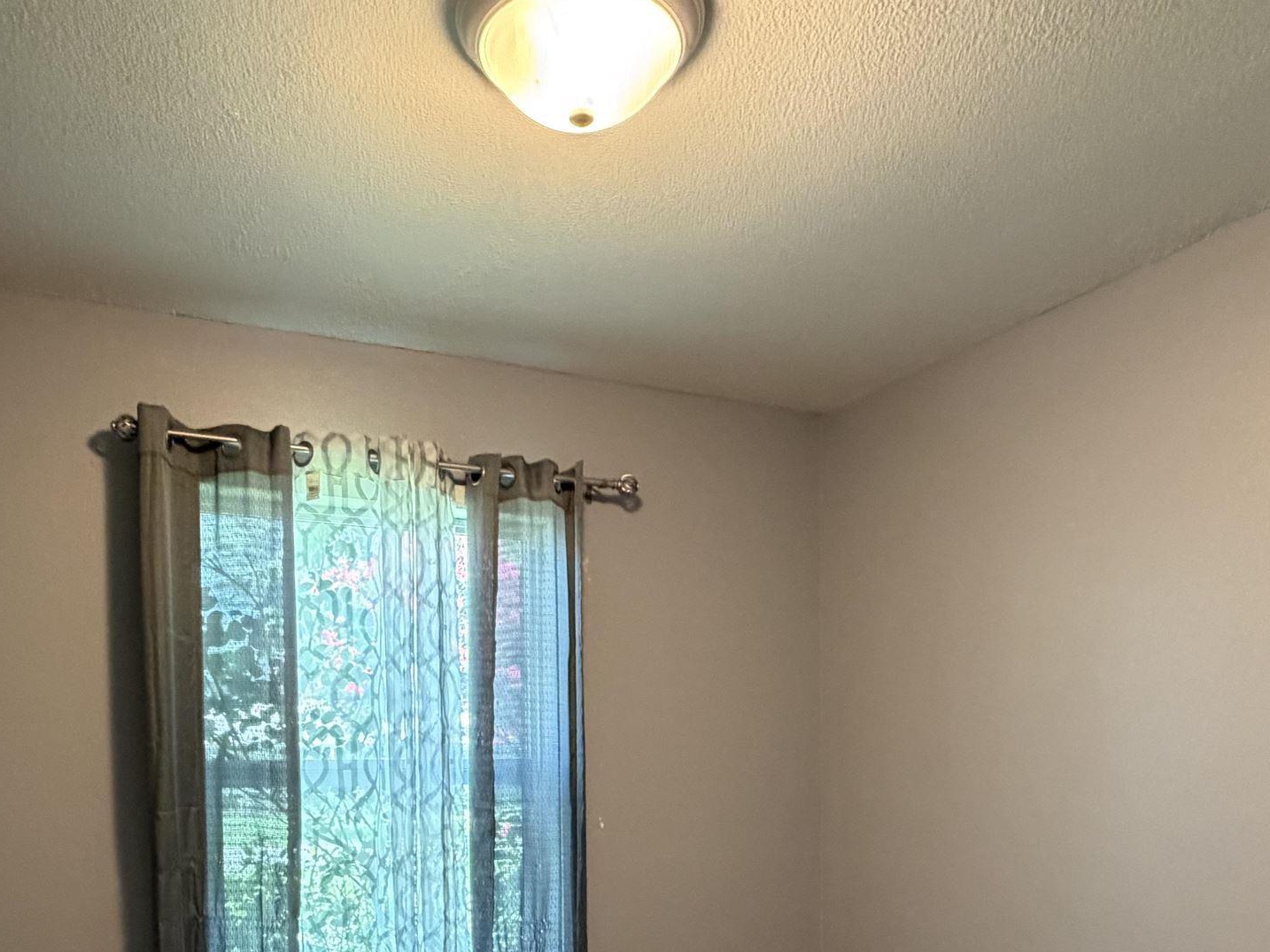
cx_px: 590
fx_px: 1100
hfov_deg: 59.9
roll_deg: +0.6
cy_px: 809
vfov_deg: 43.7
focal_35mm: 30
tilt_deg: -1.7
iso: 400
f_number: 2.2
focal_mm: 2.22
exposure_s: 1/60
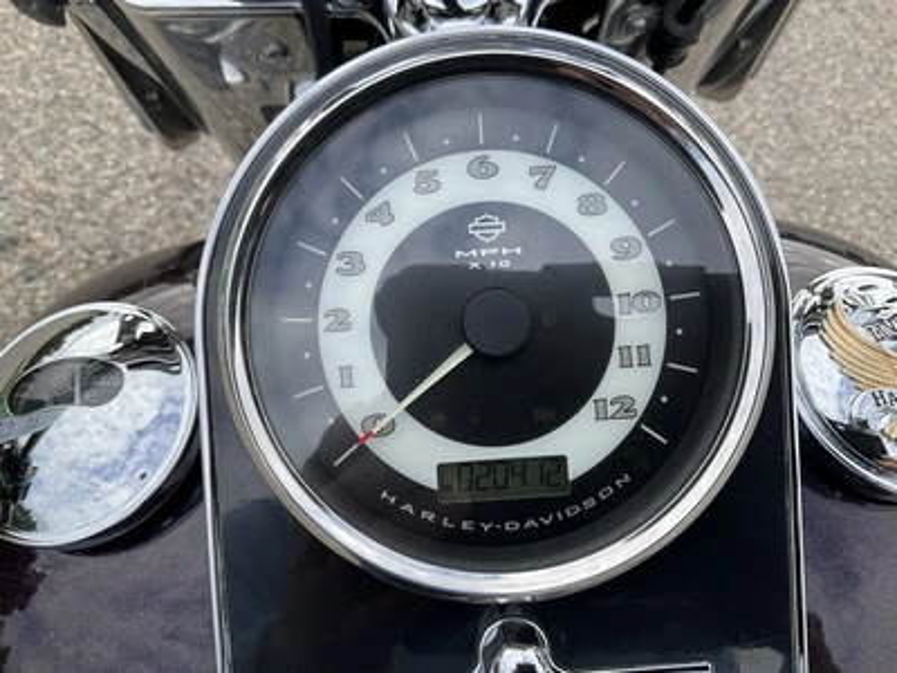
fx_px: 751
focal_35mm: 29
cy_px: 336
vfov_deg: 48.2
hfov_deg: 61.7
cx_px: 448
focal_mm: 3
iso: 25
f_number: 1.8
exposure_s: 1/574
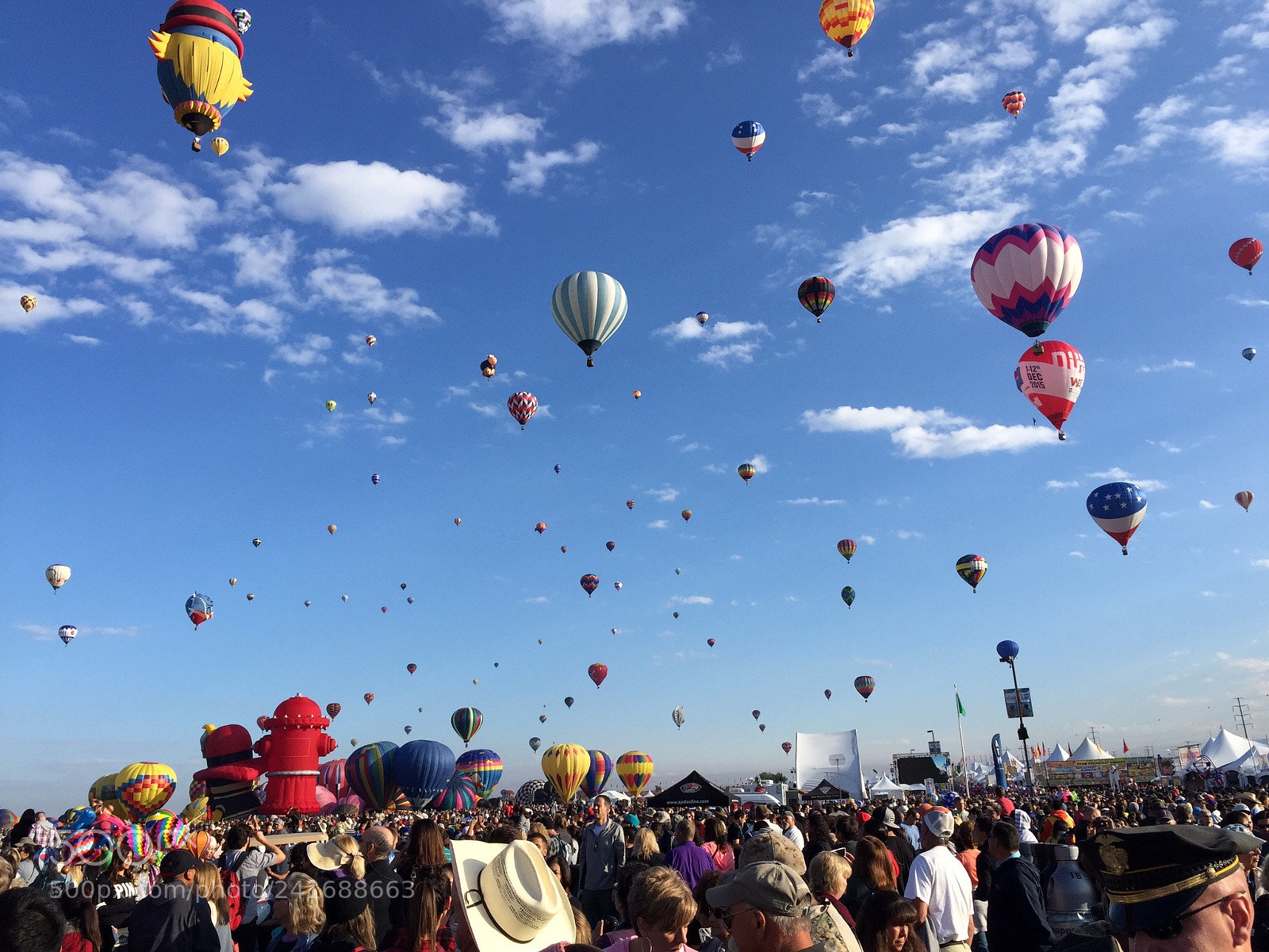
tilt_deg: +14.6
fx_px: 1063
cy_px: 476
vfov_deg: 48.2
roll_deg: +2.3
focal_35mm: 29
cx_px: 634
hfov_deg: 61.7
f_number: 2.2
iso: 32
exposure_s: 1/1582
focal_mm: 4.15
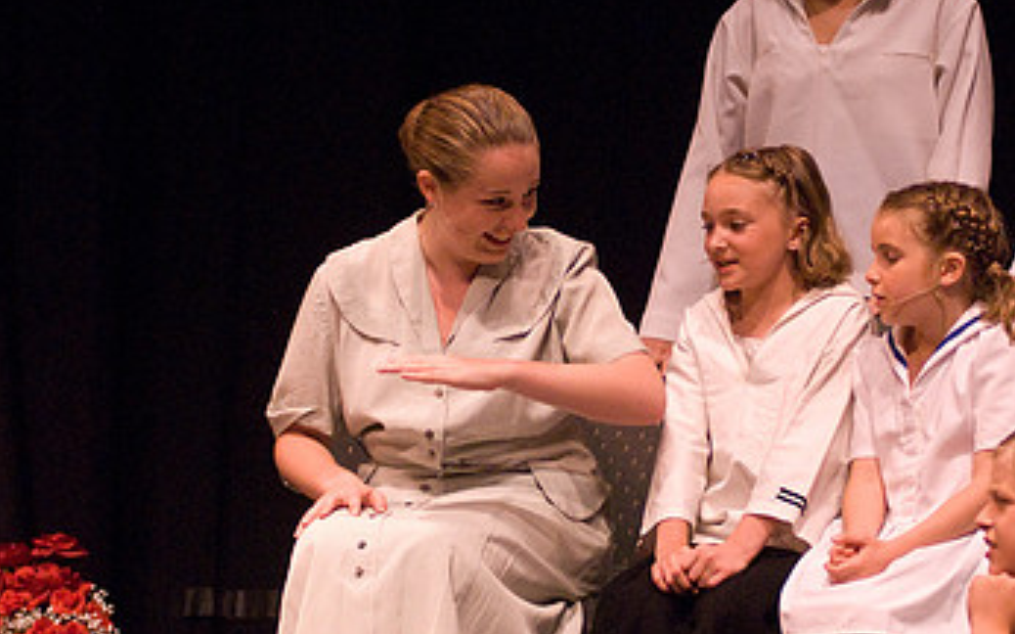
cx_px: 534
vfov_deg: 6.4
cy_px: 294
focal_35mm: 205
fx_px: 5669
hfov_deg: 10.2
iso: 1600
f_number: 2.8
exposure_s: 1/250
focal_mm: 80
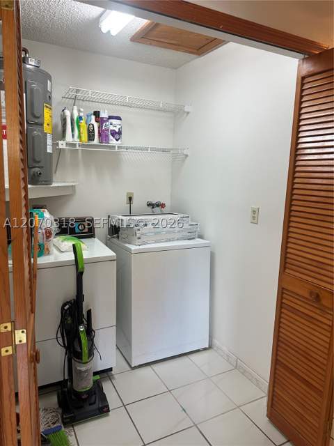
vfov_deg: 71.6
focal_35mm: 24
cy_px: 223
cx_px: 167
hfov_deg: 56.8
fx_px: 309
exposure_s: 1/120
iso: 160
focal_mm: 6.86
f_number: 1.78
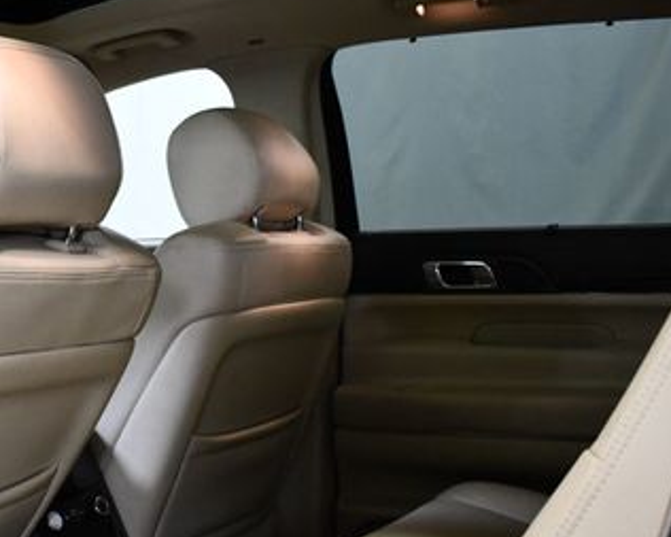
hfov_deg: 31.1
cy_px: 316
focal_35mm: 57
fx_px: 1132
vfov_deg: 26.6
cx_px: 32
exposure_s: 1/125
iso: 2000
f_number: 3.5
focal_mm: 20
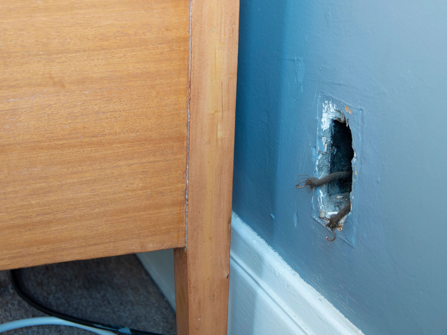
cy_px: 168
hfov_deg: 28.6
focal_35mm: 68
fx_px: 878
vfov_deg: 21.6
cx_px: 224
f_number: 4
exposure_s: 1/13
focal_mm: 34
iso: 200
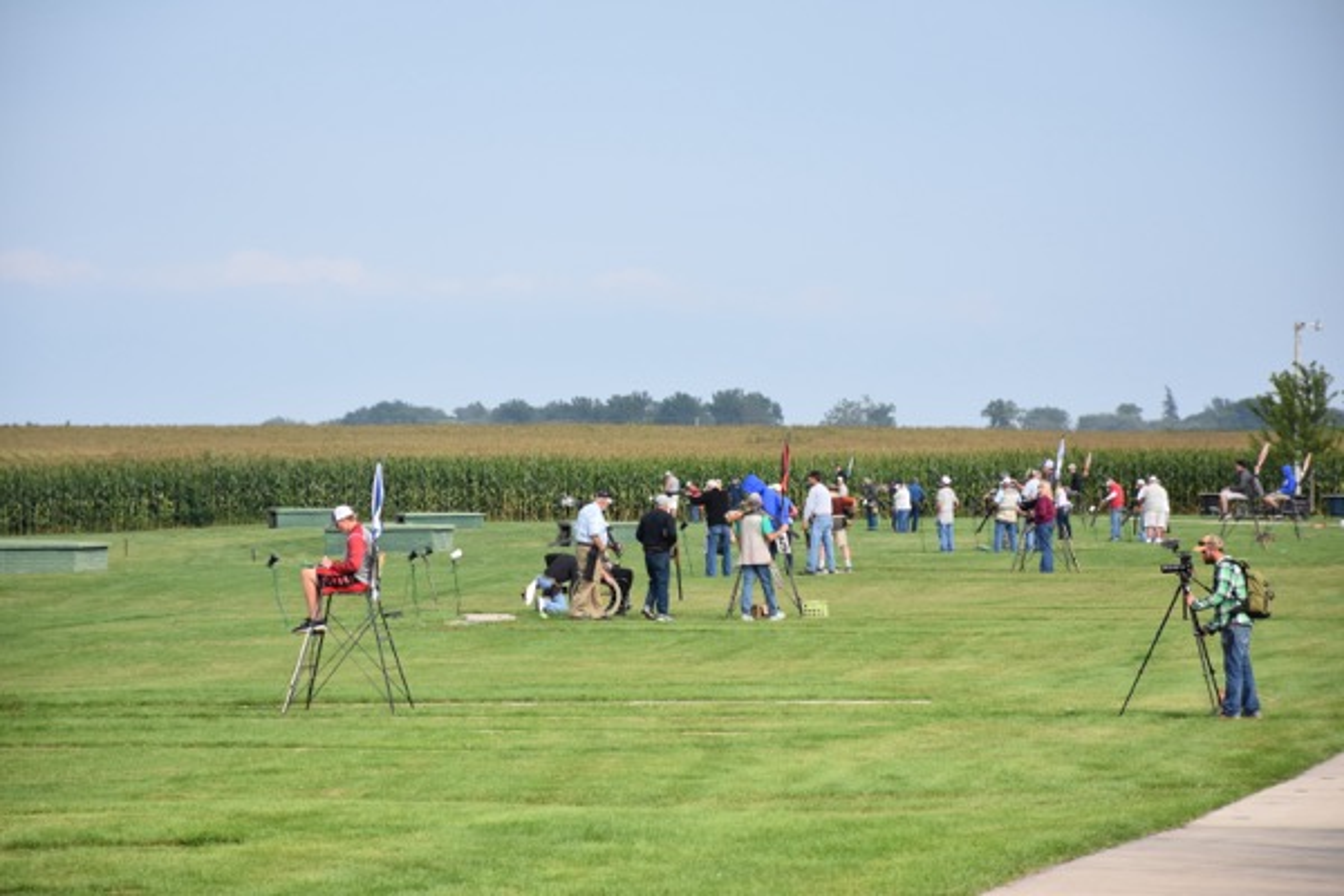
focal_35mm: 210
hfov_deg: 9.8
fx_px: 7839
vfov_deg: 6.5
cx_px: 672
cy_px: 448
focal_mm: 140
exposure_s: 1/1000
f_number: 8
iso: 400
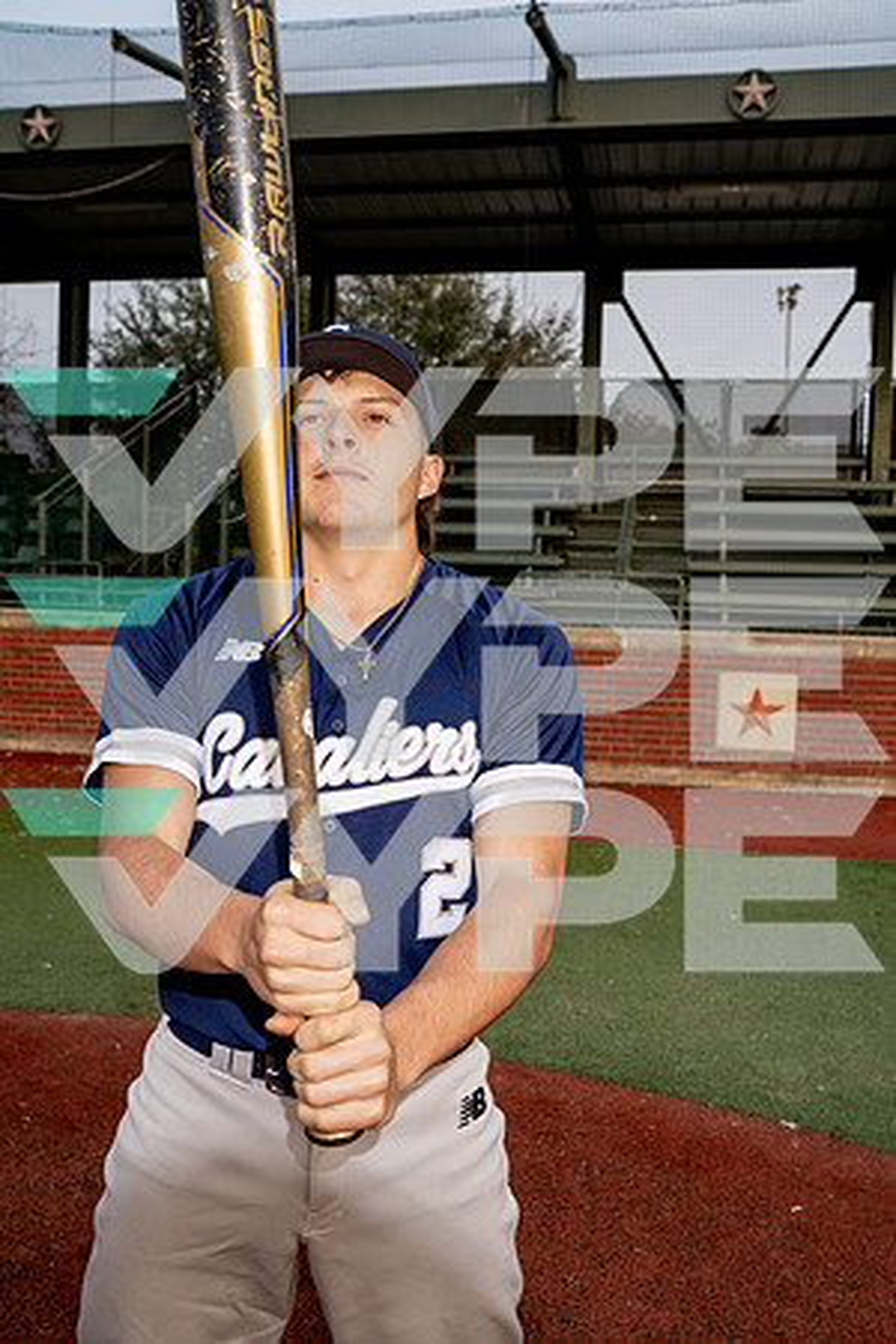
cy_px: 672
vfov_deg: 54.4
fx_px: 1307
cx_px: 448
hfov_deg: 37.9
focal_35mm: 35
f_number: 5.6
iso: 250
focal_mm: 35
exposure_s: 1/250
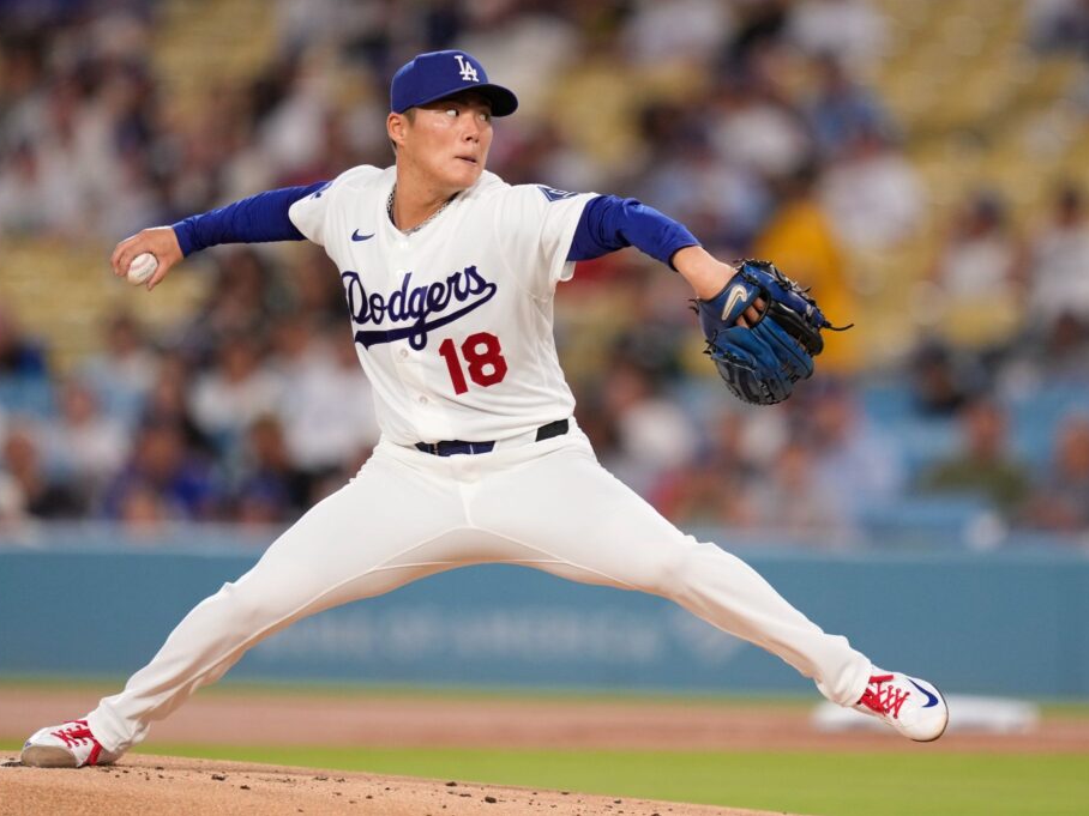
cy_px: 408
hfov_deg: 4.6
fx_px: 13653
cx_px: 481
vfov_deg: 3.4
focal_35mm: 434
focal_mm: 400
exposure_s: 1/2000
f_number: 2.8
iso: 2000
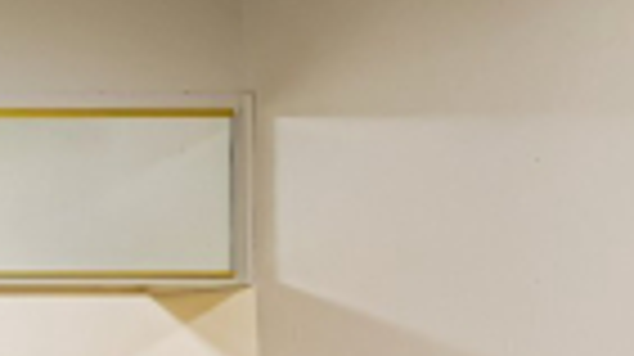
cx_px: -922
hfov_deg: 14.8
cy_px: 397
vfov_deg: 15.0
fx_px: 1310
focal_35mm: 78
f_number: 8
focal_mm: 14
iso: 400
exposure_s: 1/8
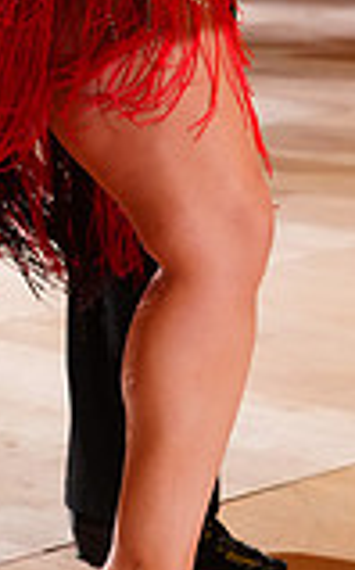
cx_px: 5
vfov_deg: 8.0
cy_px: -176
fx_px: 4036
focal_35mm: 260
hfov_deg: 5.0
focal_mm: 70
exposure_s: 1/320
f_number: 4
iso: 4000
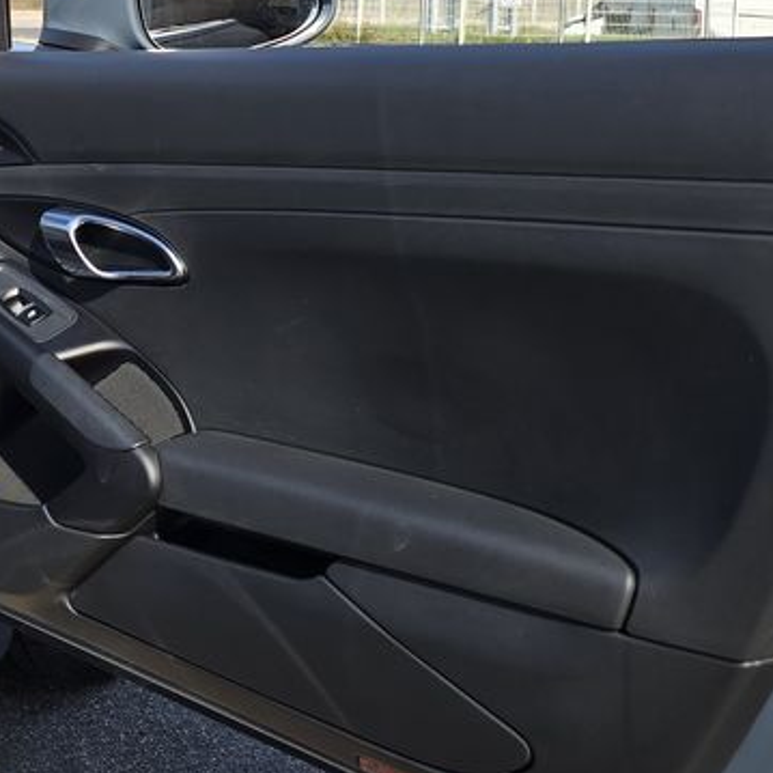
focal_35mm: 68
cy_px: 108
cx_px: -2
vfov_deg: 24.8
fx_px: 1718
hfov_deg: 24.2
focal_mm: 6.3
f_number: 1.7
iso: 12
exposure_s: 1/518
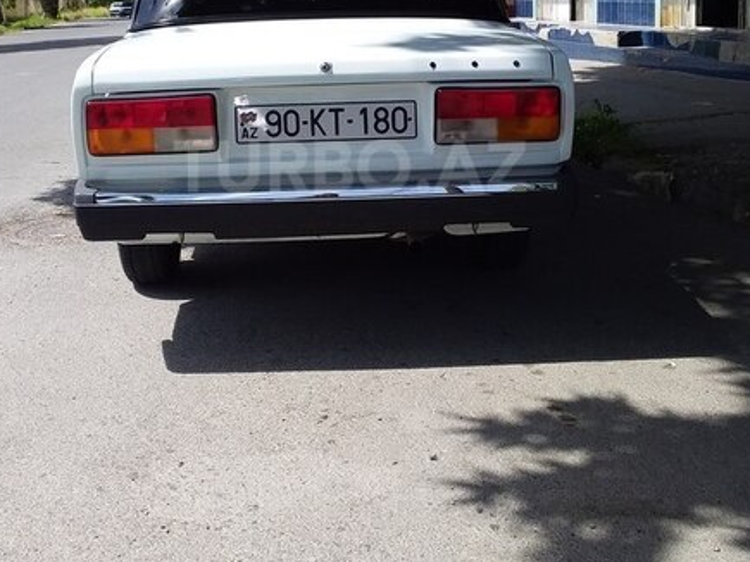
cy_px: 166
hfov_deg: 40.4
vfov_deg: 30.5
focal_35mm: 47
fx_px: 1018
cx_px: 350
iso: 40
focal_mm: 3.3
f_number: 2.2
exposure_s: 1/1115
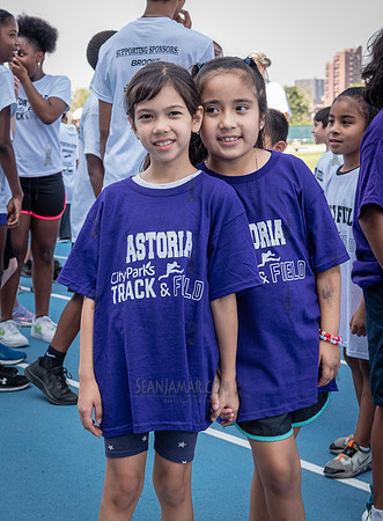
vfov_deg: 31.9
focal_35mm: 61
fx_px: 910
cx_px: 167
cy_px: 260
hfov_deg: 23.7
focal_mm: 42
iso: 400
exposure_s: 1/320
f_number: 5.6
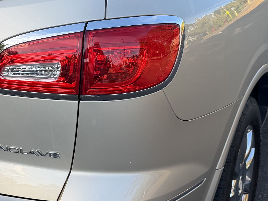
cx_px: 72
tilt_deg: -17.5
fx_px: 526
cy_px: 63
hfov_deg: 28.2
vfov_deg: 21.5
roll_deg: -1.2
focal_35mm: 68
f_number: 1.78
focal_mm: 6.76
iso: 80
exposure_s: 1/643
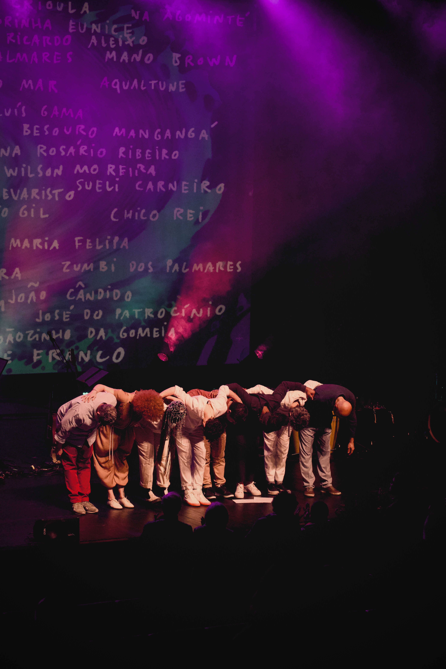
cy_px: 334
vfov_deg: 19.5
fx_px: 1951
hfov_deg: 13.0
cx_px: 223
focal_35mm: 105
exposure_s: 1/250
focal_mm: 70
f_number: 5.6
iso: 2500
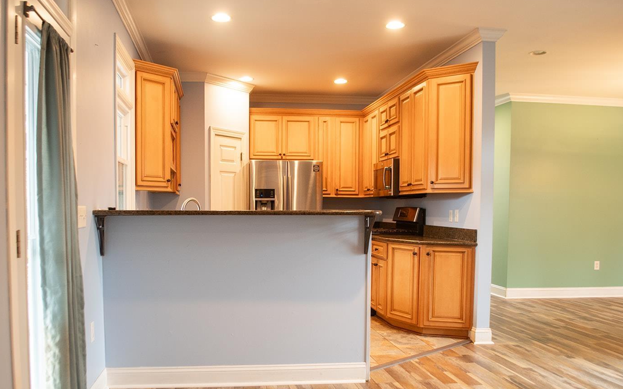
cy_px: 227
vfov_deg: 39.3
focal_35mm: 32
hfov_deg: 59.5
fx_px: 543
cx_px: 278
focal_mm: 18
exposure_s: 1/25
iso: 400
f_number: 3.5
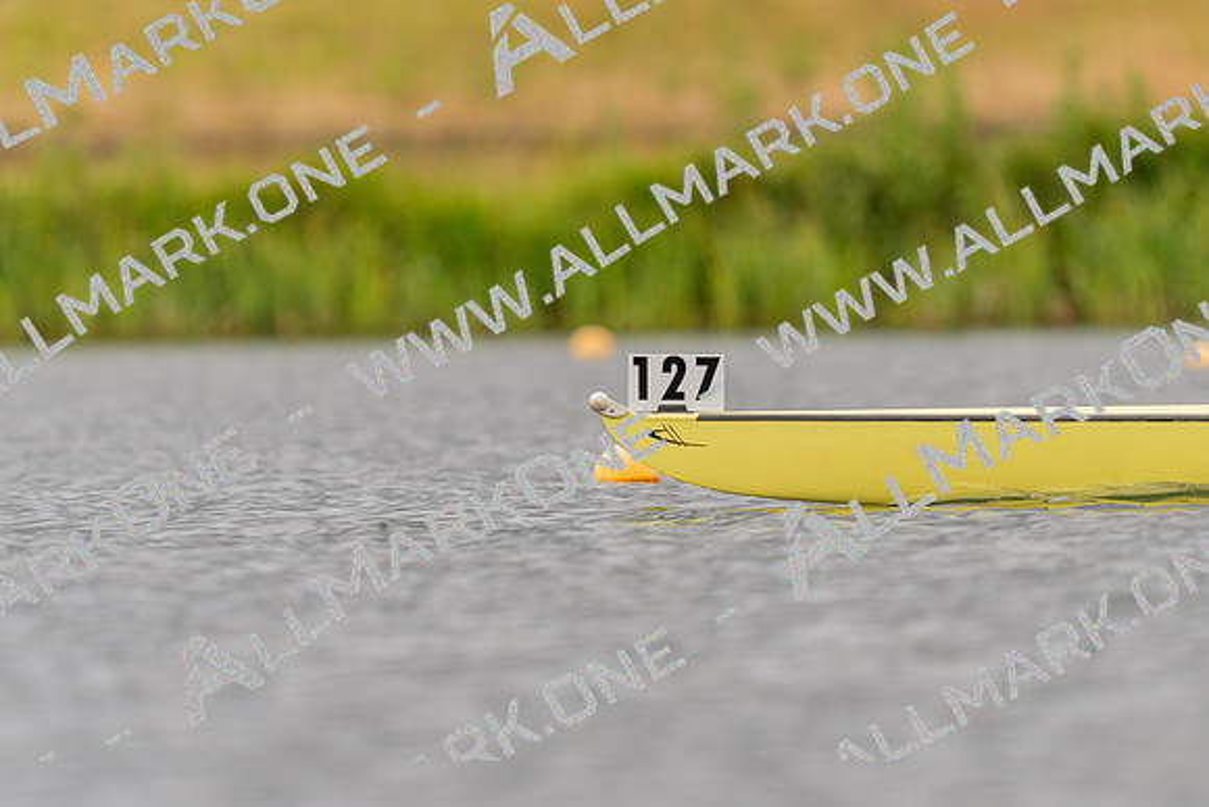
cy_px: 404
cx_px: 604
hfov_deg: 2.5
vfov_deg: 1.6
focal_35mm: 840
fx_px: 28215
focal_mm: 560
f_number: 4.5
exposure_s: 1/1600
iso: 400
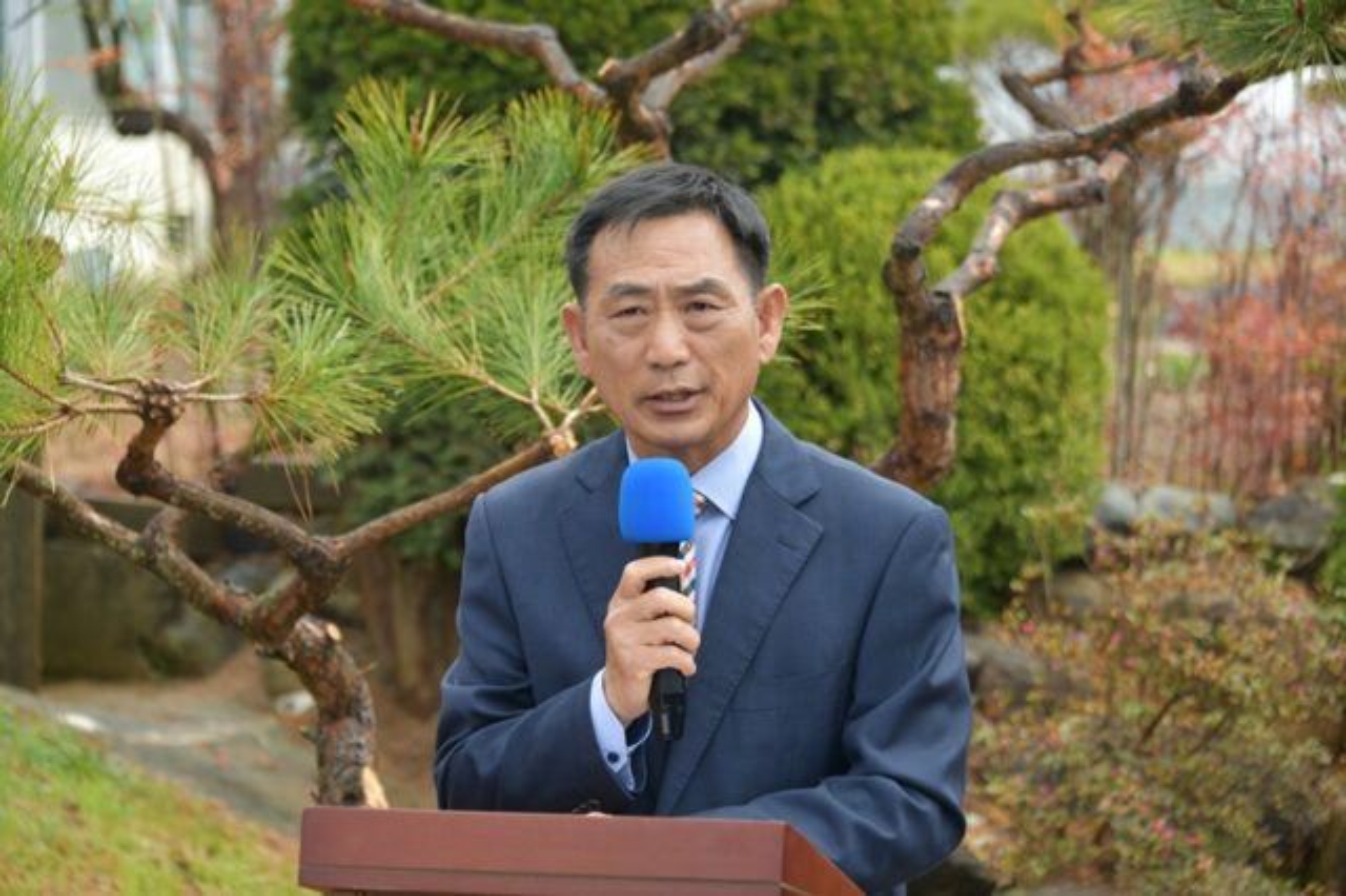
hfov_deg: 18.3
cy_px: 448
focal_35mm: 112
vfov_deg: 12.2
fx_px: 4185
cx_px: 673
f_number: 6.3
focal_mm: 112
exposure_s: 1/160
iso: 100
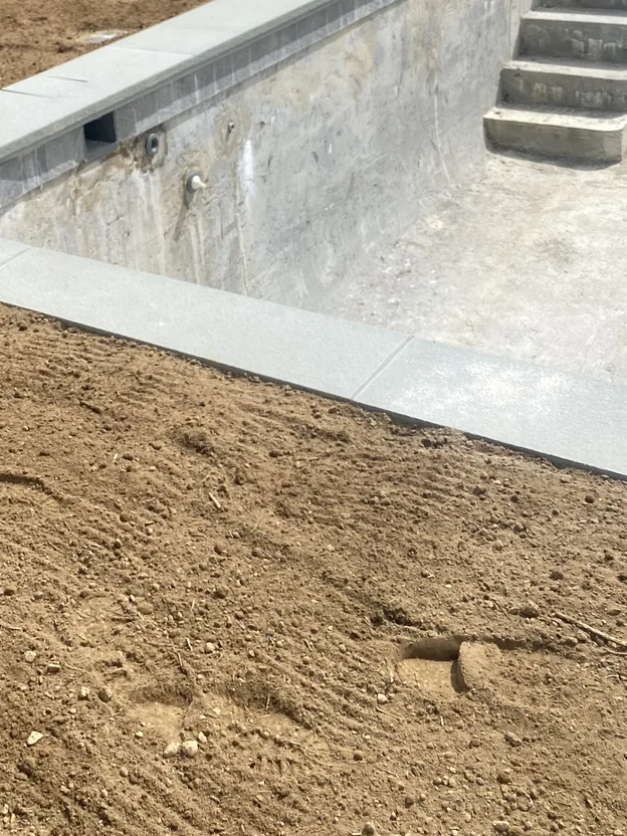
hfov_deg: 28.0
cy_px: 109
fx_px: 1208
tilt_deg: -15.3
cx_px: 59
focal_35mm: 50
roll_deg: +5.5
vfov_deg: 36.2
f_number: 1.8
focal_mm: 4.25
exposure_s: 1/1629
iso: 32
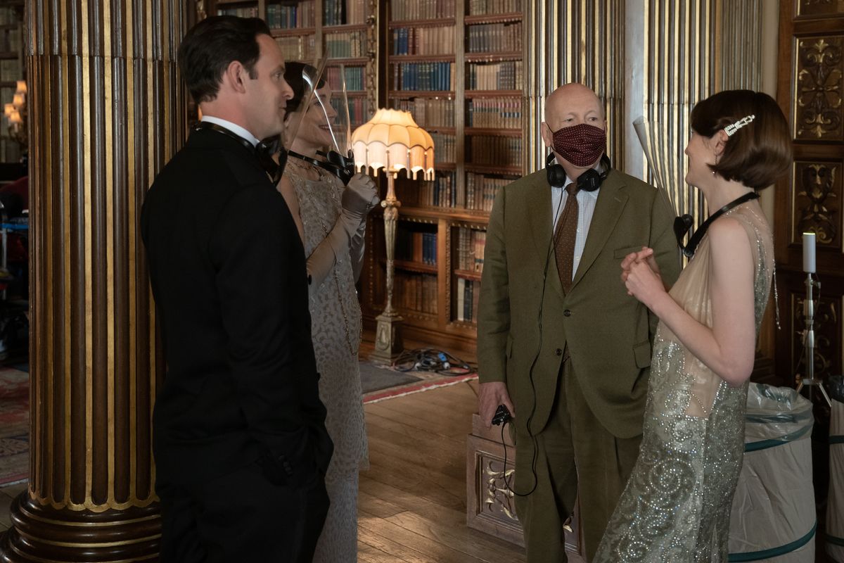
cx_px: 422
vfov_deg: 33.4
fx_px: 938
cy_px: 282
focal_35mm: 40
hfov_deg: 48.5
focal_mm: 40
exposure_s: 1/80
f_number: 4
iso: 4000
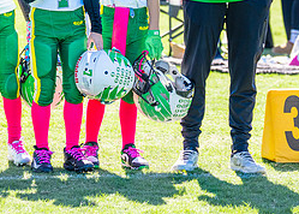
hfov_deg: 7.5
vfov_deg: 5.4
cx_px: 134
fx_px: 2276
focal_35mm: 268
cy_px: -22
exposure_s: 1/1250
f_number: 2.8
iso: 160
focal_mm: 90
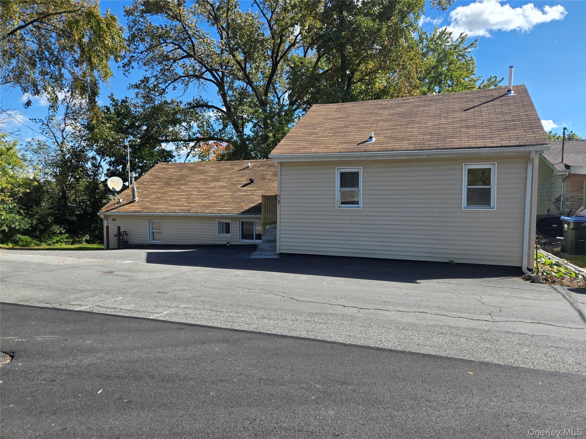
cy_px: 220
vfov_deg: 58.9
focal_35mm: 23
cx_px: 293
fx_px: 389
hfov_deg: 73.9
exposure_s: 1/2921
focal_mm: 5.4
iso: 64
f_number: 1.8
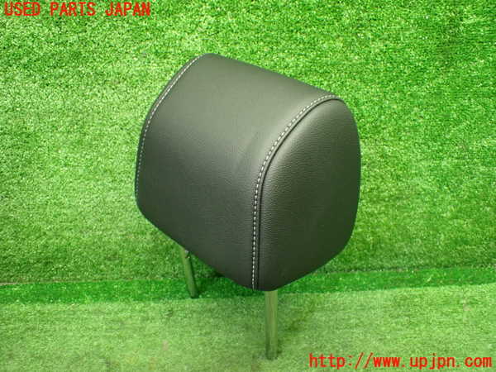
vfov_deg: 46.8
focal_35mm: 30
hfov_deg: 60.0
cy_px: 186
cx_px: 248
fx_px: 430
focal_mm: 5.4
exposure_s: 1/80
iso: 800
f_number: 2.3
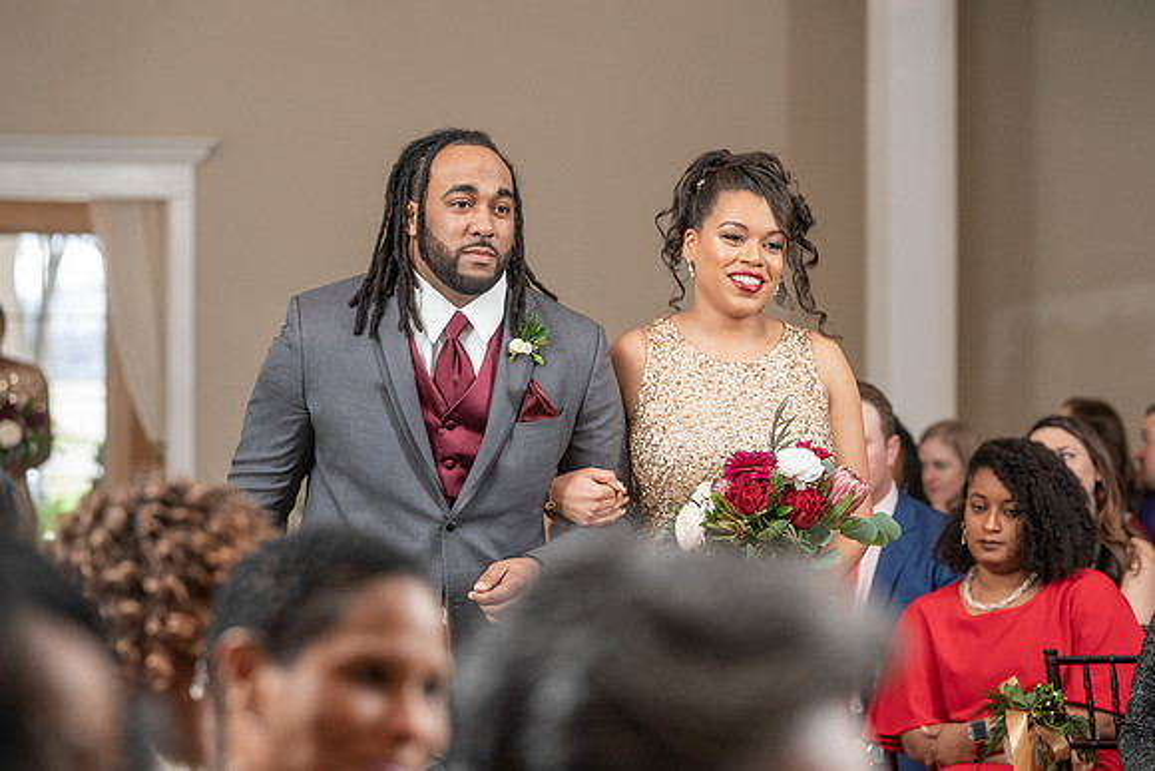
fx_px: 4501
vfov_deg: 9.8
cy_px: 365
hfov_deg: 14.6
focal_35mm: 140
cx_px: 678
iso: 2000
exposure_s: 1/200
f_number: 4
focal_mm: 117
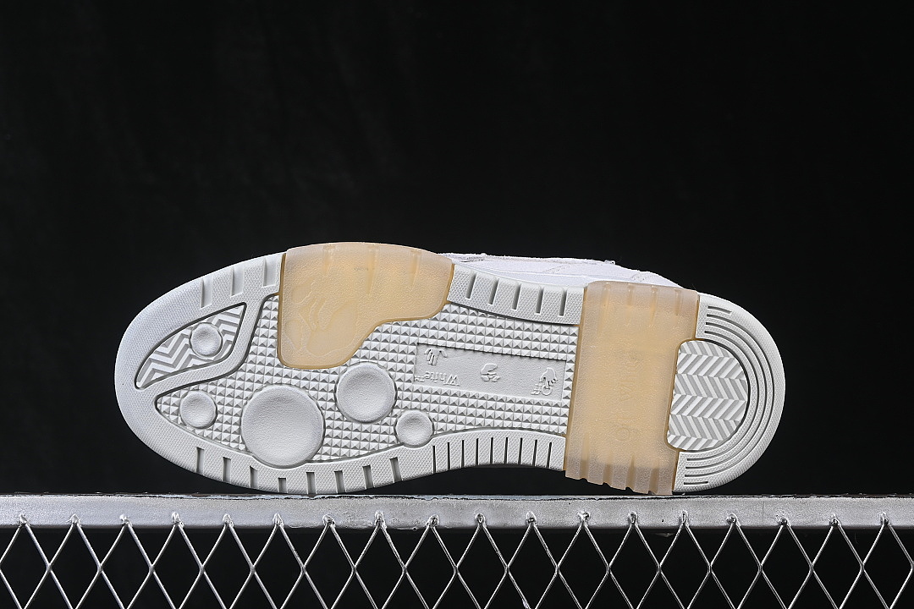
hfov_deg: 27.0
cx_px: 457
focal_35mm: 75
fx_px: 1904
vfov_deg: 18.2
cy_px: 304
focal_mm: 50
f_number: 8
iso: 160
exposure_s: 1/80
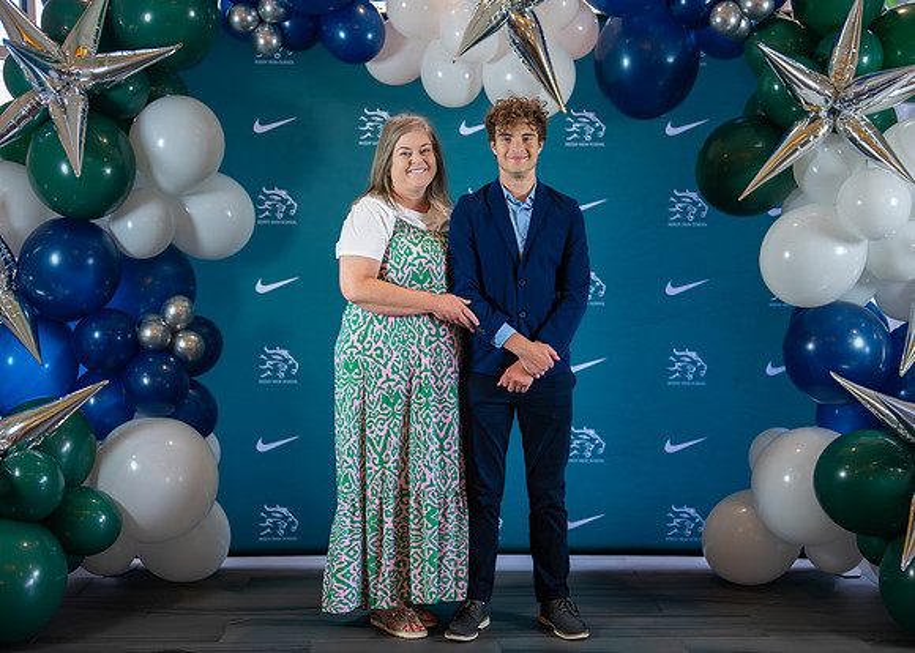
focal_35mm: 56
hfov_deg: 34.8
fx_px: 1460
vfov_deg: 25.2
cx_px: 479
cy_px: 339
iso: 1000
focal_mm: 50
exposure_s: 1/400
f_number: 1.2
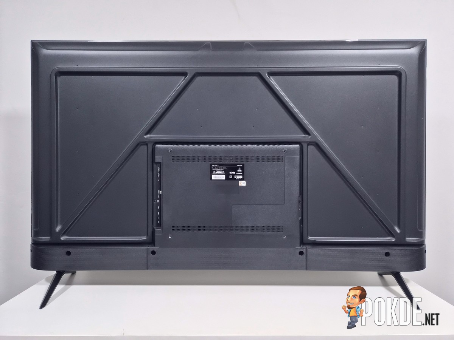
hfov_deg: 73.9
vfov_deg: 58.9
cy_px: 170
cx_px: 227
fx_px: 302
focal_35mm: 23
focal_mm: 5.4
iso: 250
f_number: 1.8
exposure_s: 1/100
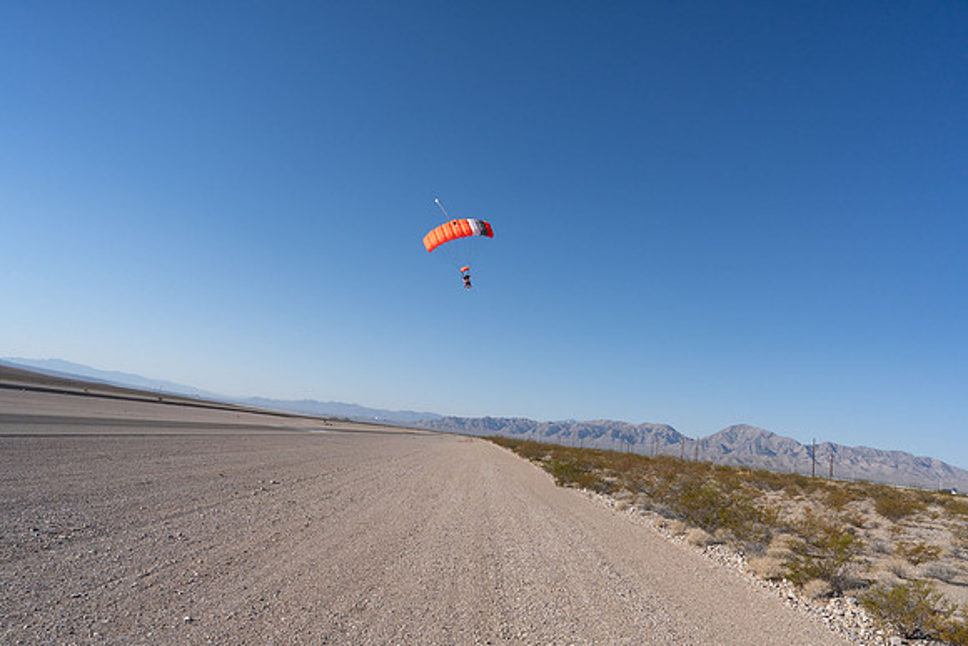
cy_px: 323
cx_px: 484
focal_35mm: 24
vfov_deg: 53.2
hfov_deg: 73.7
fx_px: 645
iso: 800
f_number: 11
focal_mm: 24
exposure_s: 1/2000
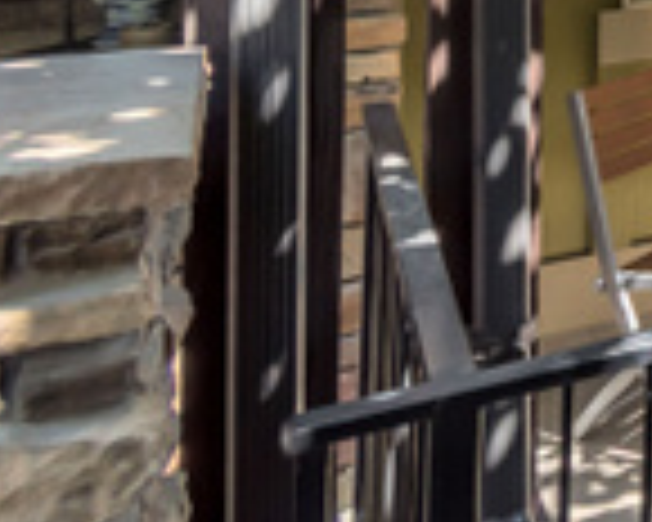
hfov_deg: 18.4
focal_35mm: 62
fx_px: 1196
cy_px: -232
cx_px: 1335
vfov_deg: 21.2
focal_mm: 10
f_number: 4.5
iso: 100
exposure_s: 1/160
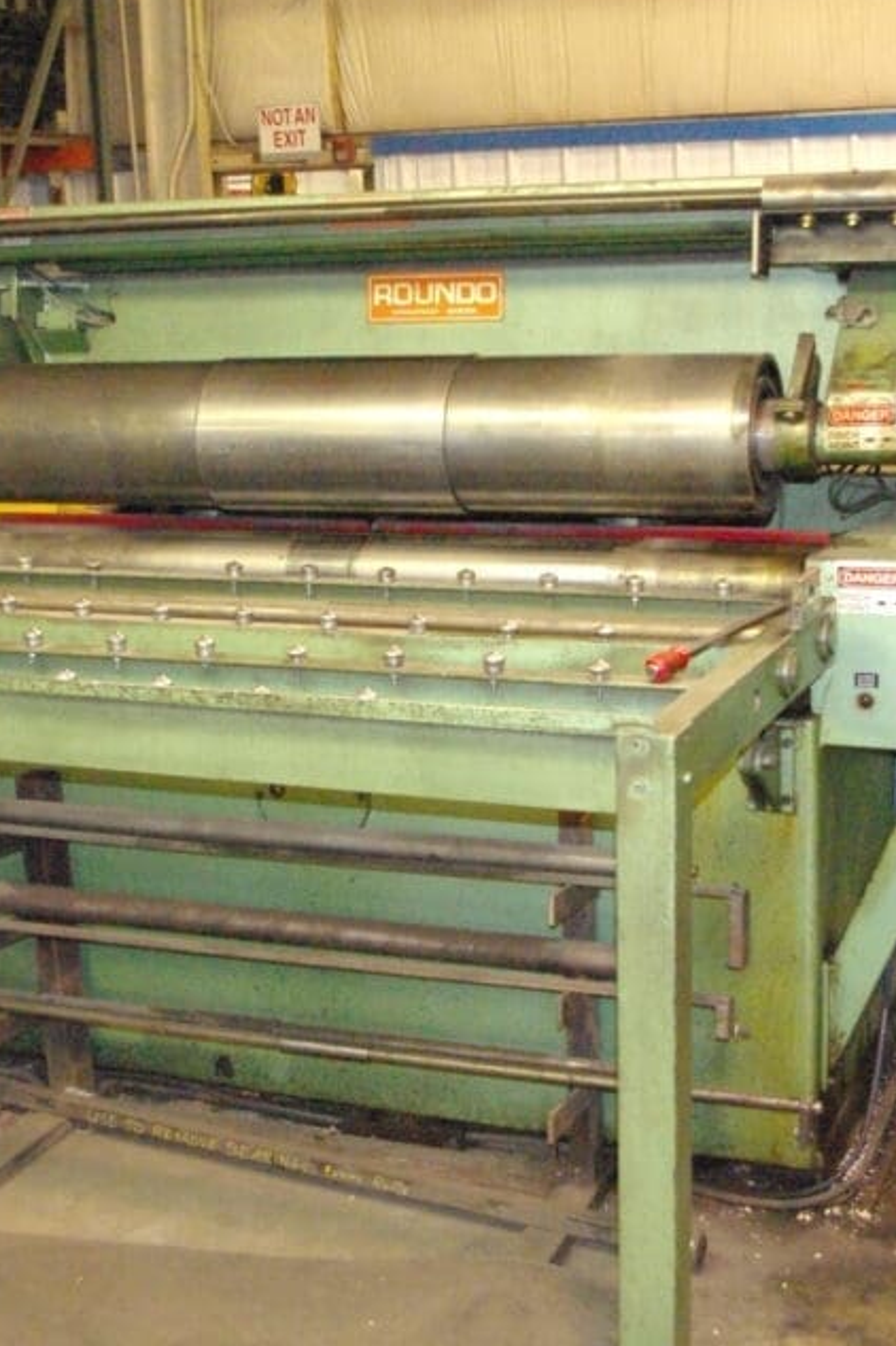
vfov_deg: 40.4
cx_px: 431
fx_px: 1831
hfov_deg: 27.5
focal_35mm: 49
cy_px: 667
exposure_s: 1/30
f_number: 4
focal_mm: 21.25
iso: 3200
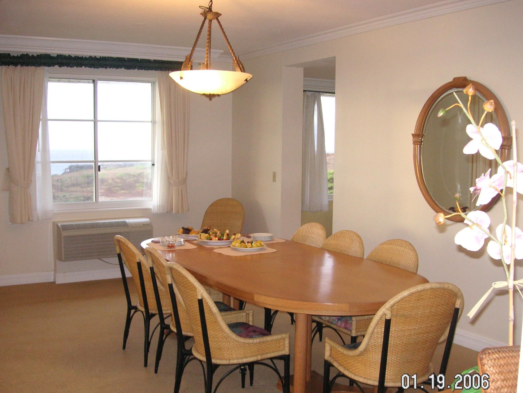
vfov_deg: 36.0
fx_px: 604
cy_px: 210
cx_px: 253
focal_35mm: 40
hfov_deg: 46.8
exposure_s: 1/45
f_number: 2.8
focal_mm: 6.1
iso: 160
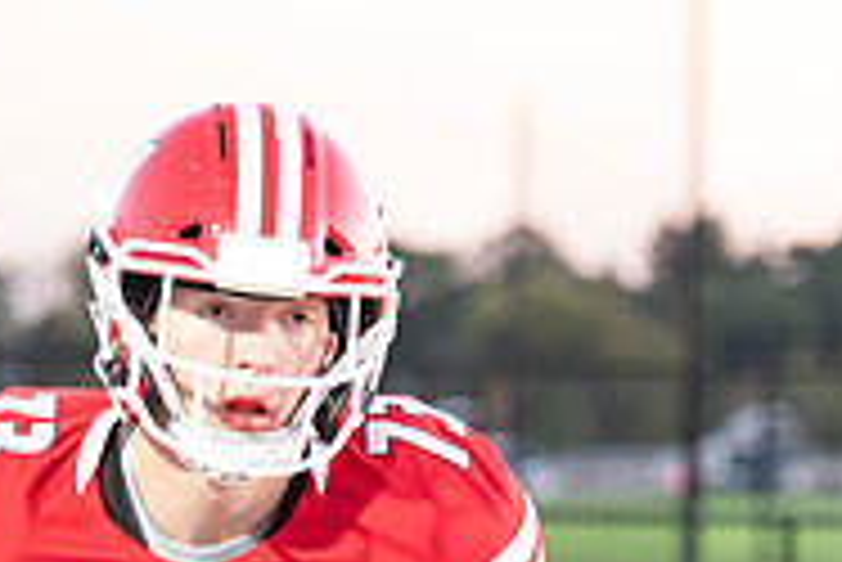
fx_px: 13084
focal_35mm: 559
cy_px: 865
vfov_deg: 2.5
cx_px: 518
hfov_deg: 3.7
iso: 8000
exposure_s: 1/160
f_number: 5.6
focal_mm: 180
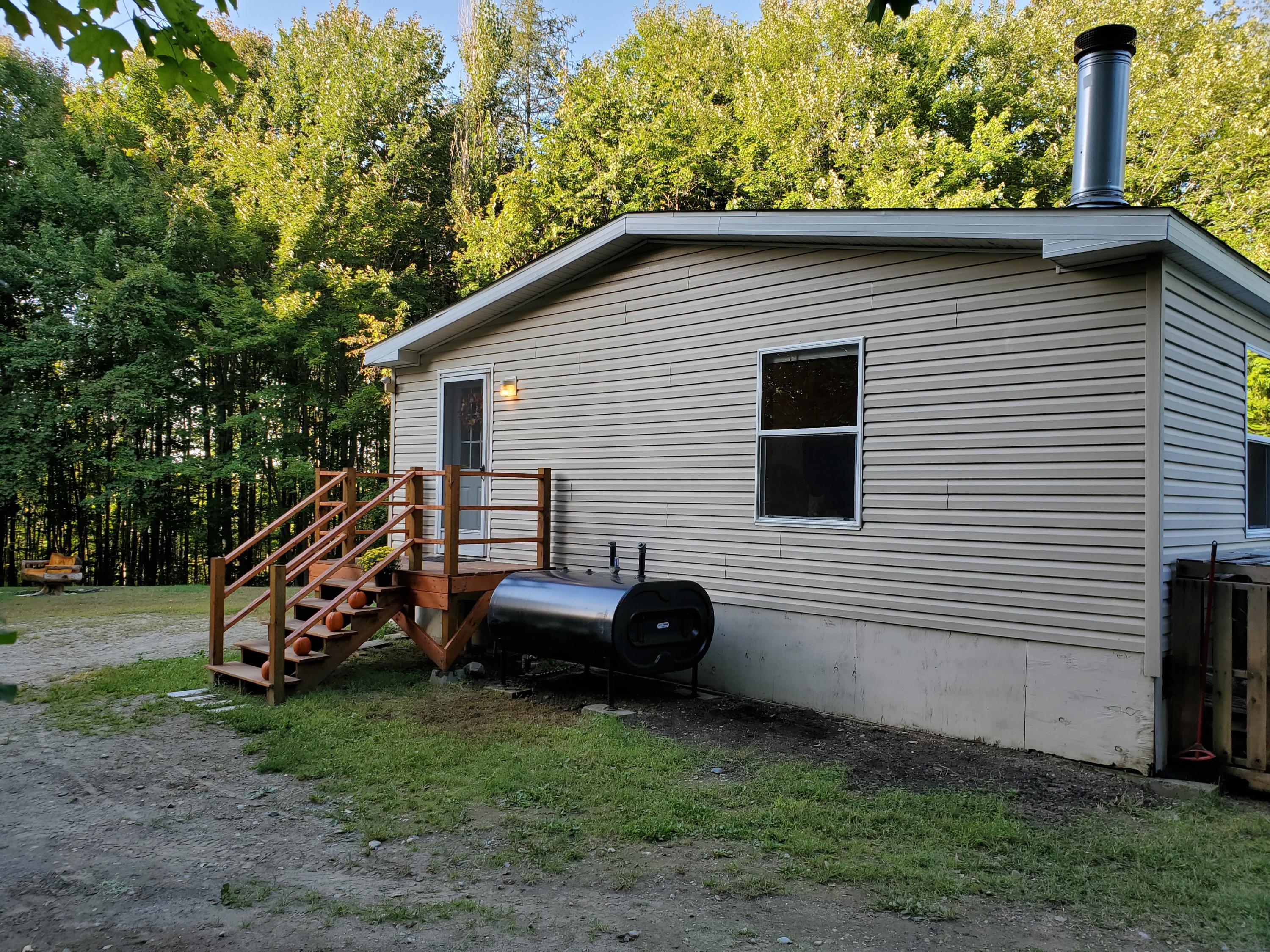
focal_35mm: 26
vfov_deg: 53.1
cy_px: 476
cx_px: 635
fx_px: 954
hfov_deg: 67.3
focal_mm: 4.3
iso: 50
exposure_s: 1/130
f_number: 2.4
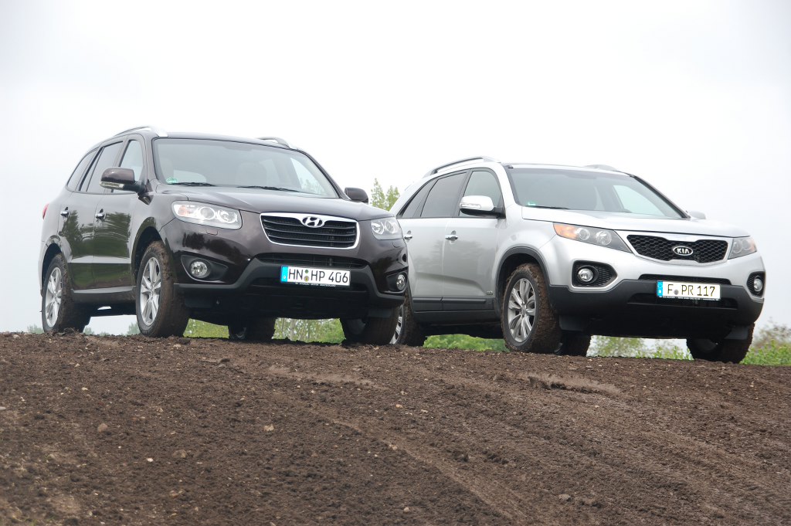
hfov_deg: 18.9
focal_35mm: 108
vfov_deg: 12.7
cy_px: 263
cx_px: 396
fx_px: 2371
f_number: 5.6
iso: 220
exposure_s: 1/500
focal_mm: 72
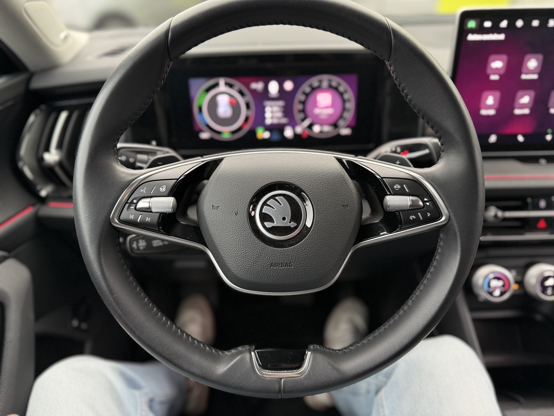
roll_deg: +0.8
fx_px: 384
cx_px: 277
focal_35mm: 24
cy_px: 208
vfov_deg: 56.8
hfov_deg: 71.6
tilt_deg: -31.4
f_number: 1.78
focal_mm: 6.76
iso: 250
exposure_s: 1/50
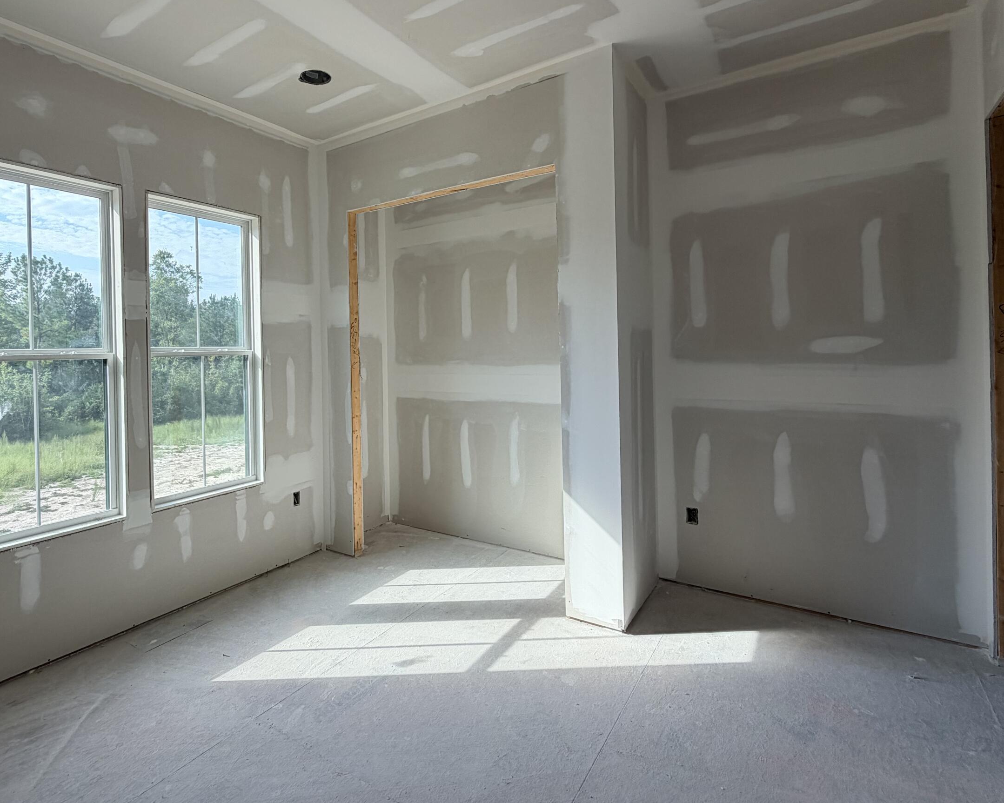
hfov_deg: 82.4
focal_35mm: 19
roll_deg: +2.0
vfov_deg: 70.5
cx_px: 407
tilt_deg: -0.4
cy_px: 348
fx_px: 565
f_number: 2.2
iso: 50
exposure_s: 1/331
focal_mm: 2.22
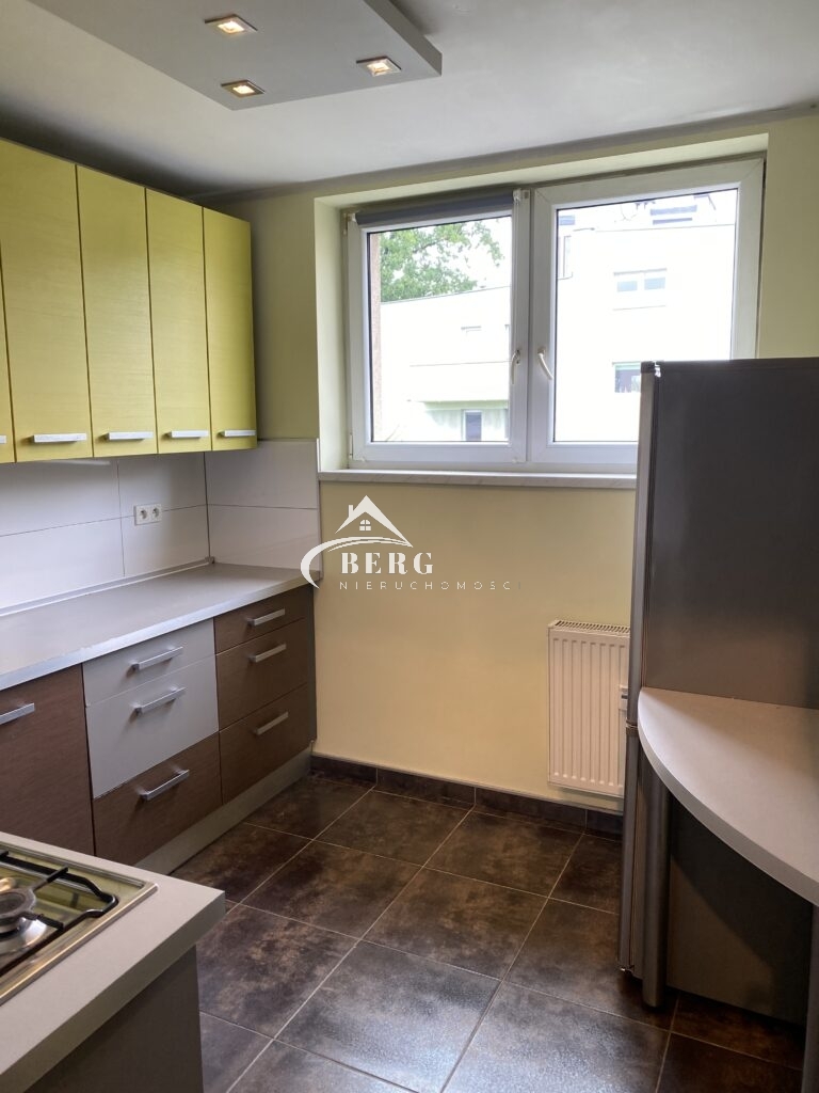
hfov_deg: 53.1
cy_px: 546
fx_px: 820
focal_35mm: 26
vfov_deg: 67.3
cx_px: 410
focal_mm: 4.25
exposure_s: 1/100
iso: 80
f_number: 1.8
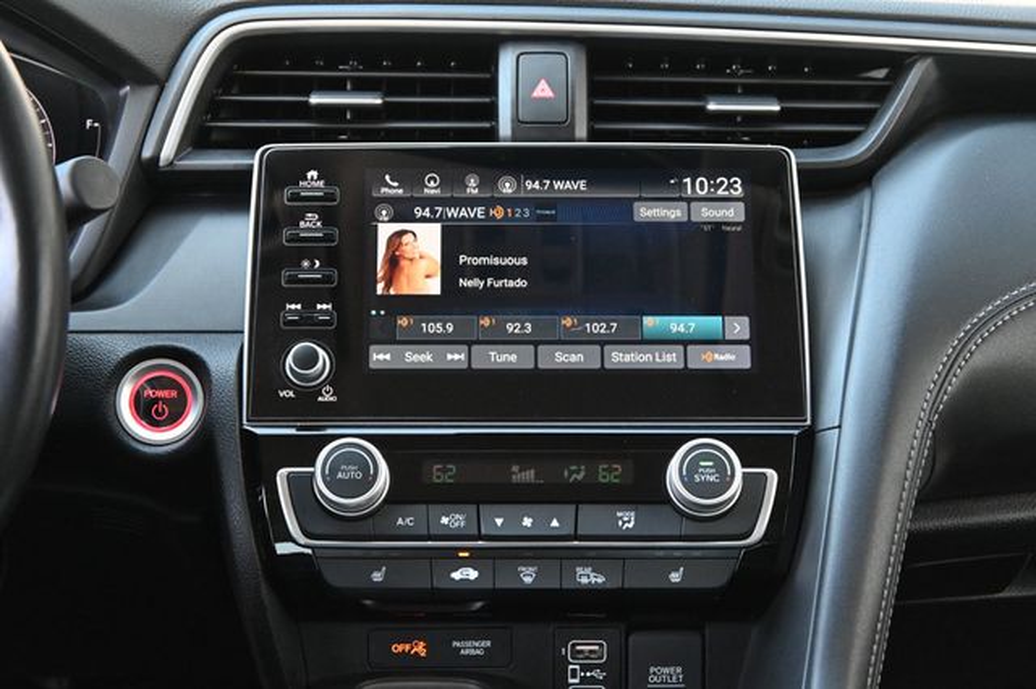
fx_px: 2157
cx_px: 518
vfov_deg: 18.2
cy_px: 344
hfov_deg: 27.0
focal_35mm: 75
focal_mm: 50
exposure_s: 1/125
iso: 3200
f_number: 6.3
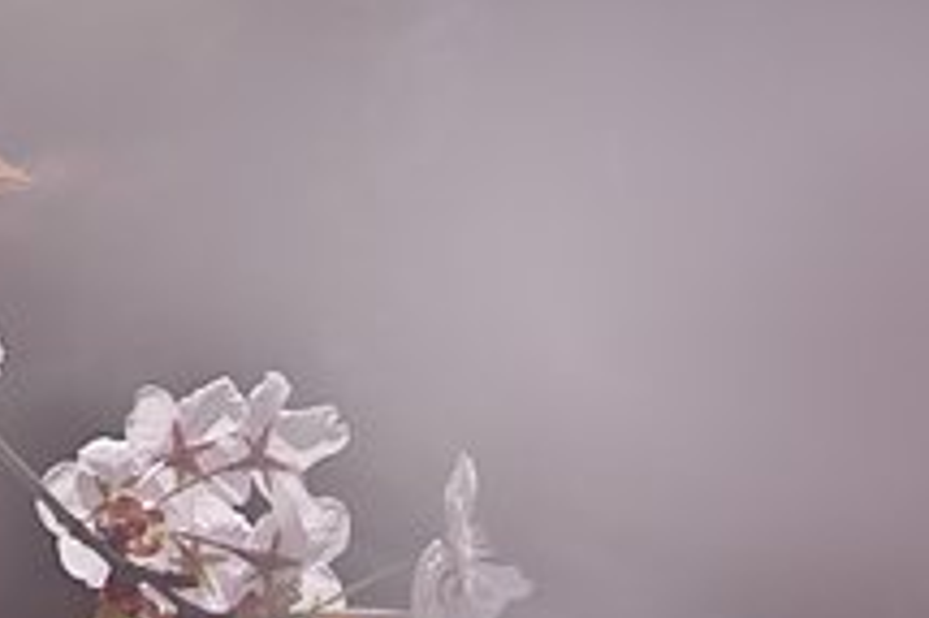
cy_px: 657
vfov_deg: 2.9
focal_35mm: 481
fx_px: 12407
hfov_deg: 4.3
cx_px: 169
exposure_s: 1/320
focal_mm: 135
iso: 200
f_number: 5.6
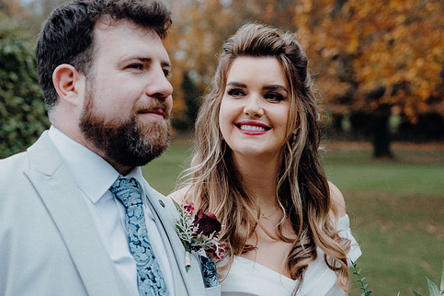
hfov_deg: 30.5
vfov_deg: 20.6
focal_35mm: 66
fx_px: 814
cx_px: 206
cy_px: 141
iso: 5000
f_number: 3.5
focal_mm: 55
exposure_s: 1/200
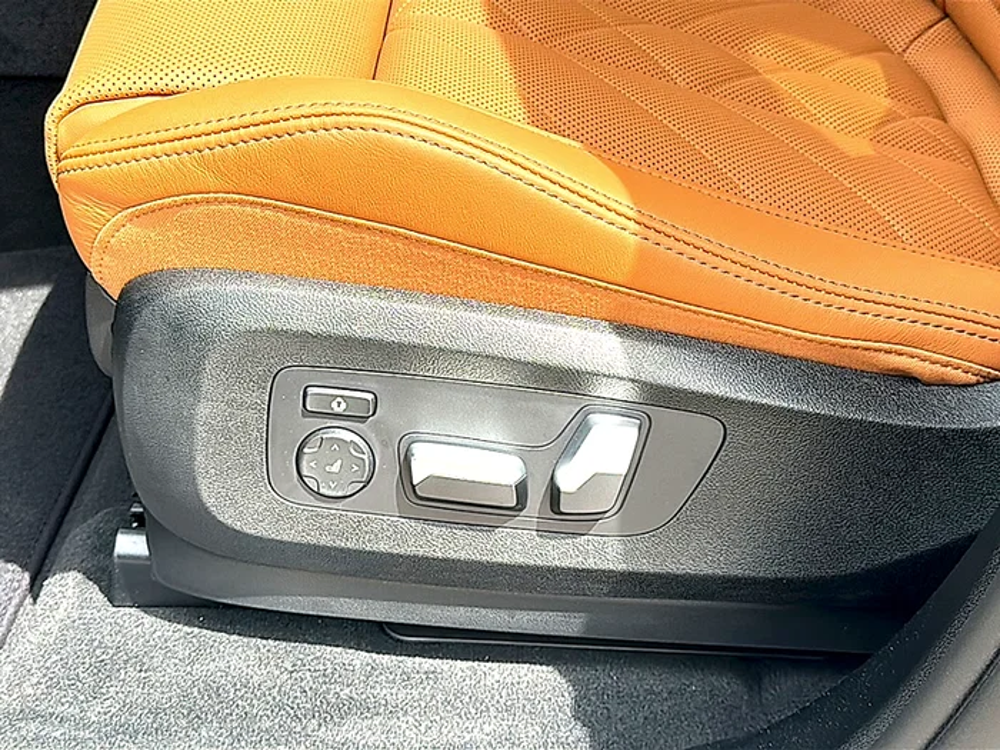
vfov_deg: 36.8
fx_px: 1127
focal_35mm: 39
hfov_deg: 47.9
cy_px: 375
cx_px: 500
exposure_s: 1/945
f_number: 1.78
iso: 80
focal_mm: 6.86
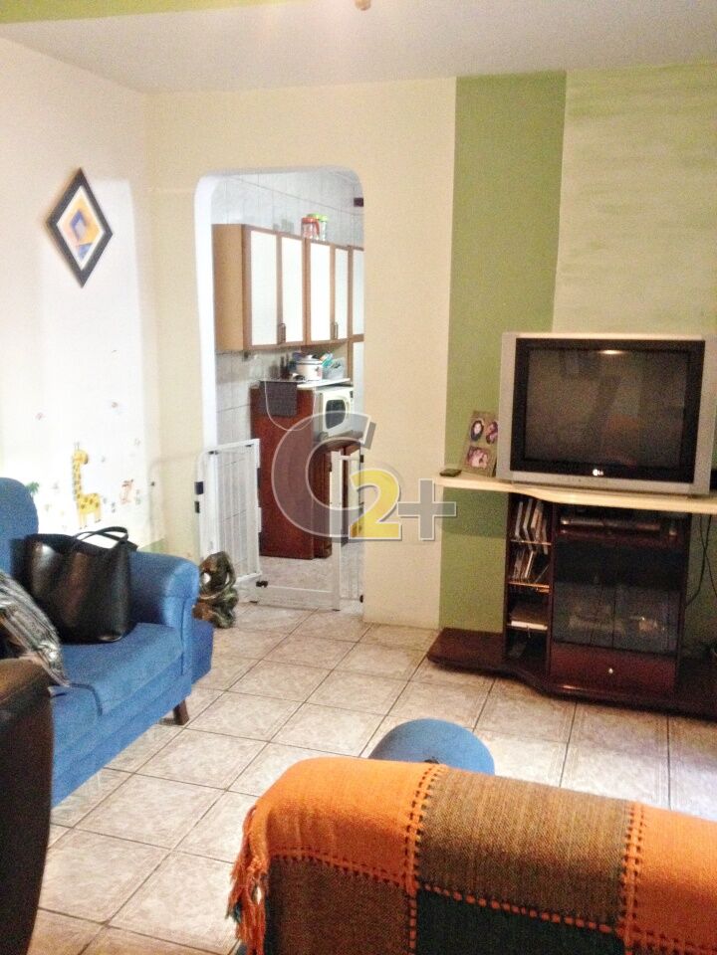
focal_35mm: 35
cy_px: 478
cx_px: 358
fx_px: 967
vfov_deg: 52.6
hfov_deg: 40.7
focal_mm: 4.28
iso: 400
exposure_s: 1/20
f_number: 2.4
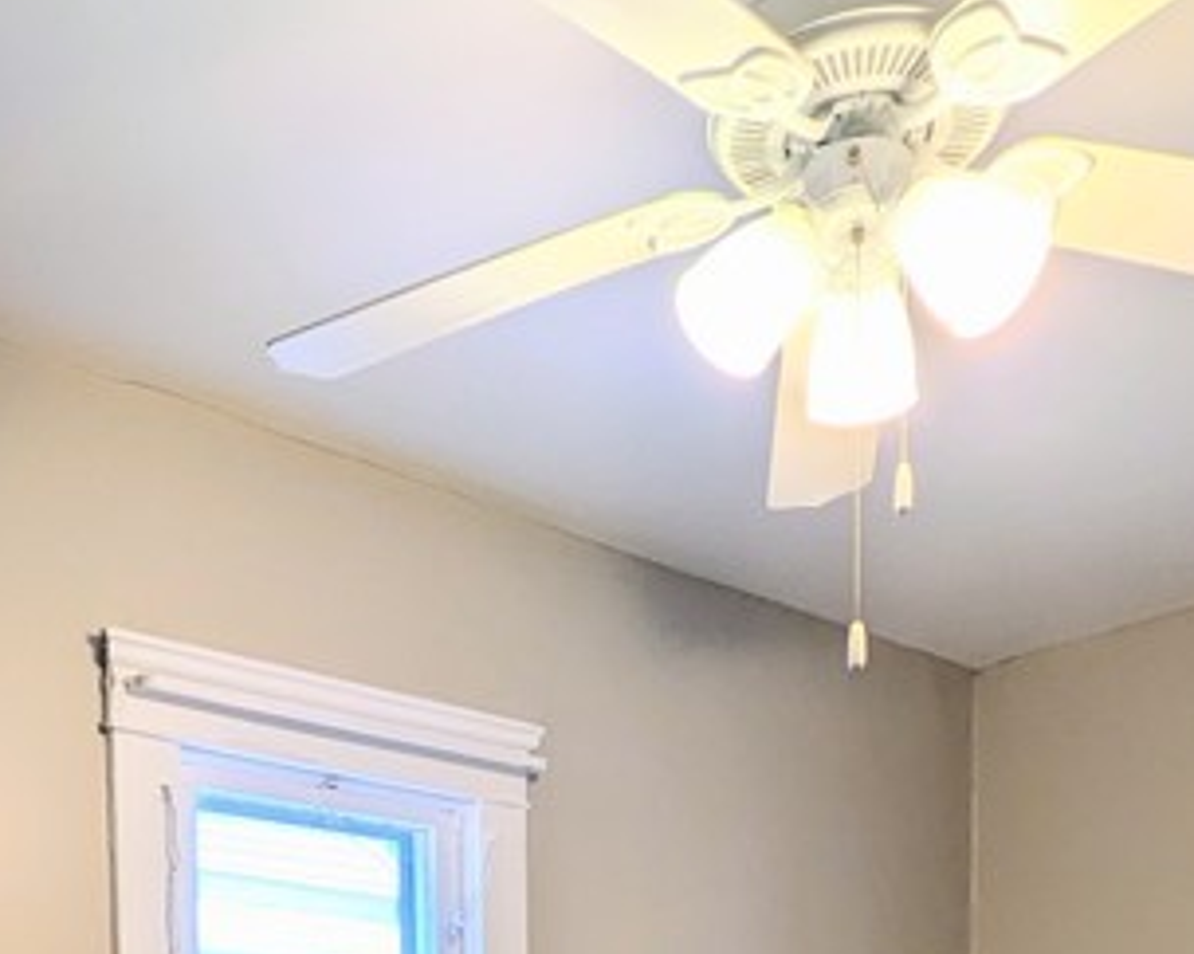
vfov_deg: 27.3
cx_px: 495
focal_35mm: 46
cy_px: 1248
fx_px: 1625
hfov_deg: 40.2
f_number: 2.2
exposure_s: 1/30
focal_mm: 1.85
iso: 53
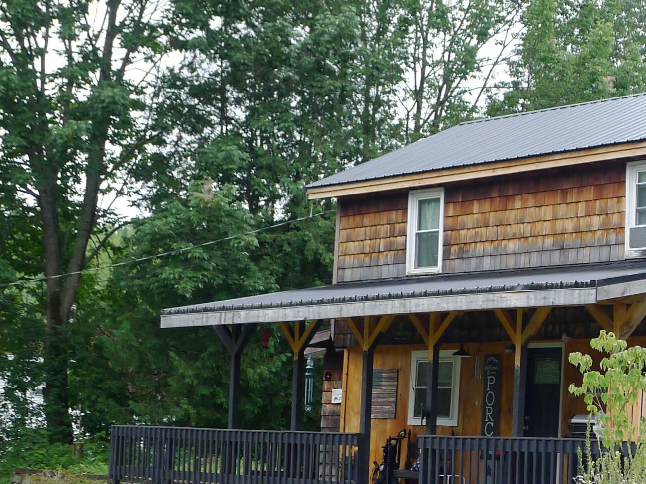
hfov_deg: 21.2
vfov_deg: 16.6
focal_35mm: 89
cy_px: 334
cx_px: 650
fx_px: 1661
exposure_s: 1/200
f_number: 2.8
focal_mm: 8.5
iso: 80
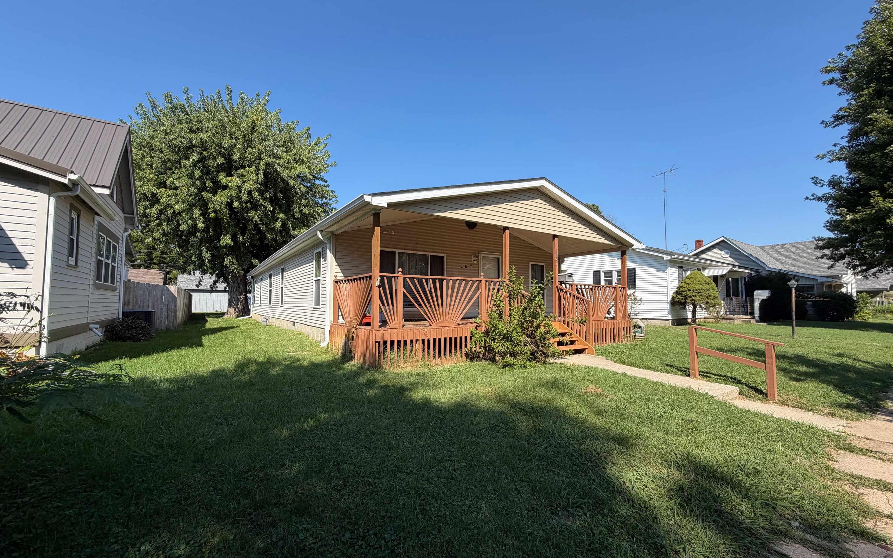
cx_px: 444
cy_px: 284
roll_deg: +0.1
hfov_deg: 101.5
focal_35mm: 15
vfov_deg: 74.8
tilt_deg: +3.5
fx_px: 365
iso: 32
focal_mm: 2.22
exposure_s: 1/770
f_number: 2.2
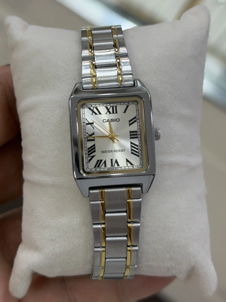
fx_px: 418
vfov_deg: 39.7
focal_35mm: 48
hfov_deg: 30.3
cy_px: 151
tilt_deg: -61.9
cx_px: 113
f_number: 1.78
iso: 64
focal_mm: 6.76
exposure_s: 1/549
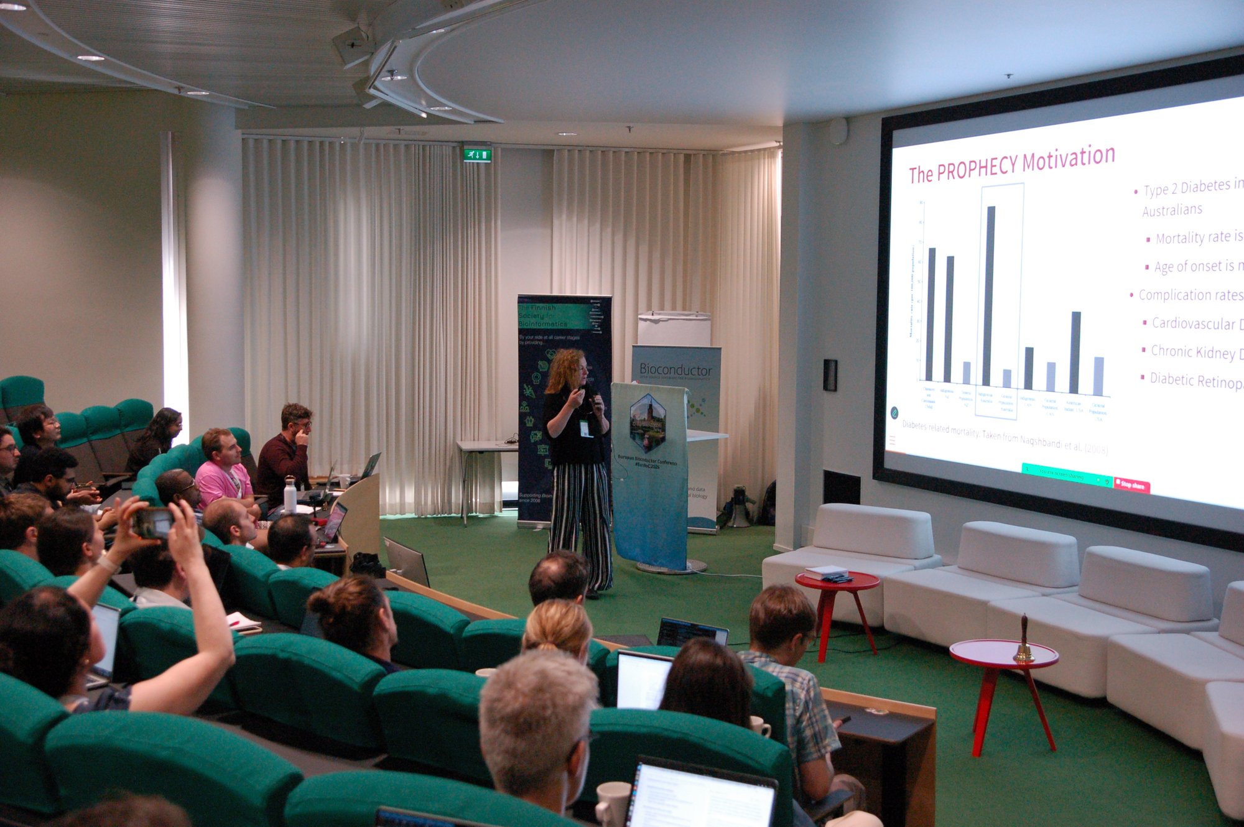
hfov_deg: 45.0
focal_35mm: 44
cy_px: 414
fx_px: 1502
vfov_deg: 30.8
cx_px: 622
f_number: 4.5
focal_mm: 29
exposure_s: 1/125
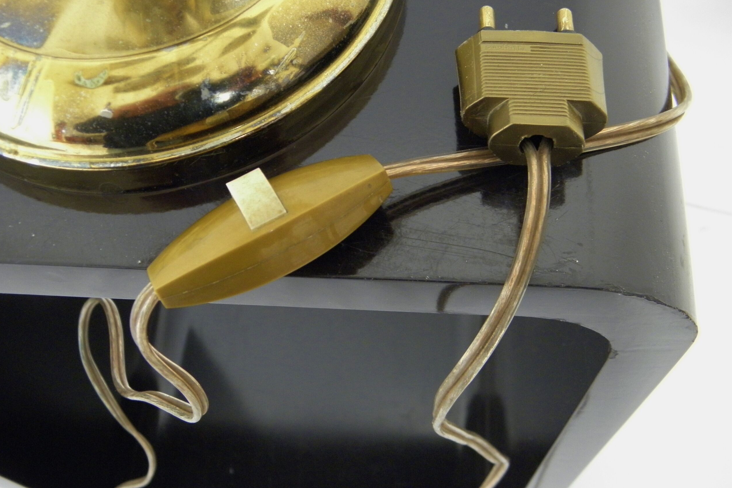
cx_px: 369
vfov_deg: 33.4
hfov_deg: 48.5
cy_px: 234
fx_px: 813
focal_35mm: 40
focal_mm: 6.8
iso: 400
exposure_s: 1/6
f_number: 3.7
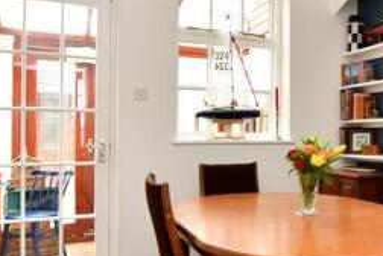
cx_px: 302
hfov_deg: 47.1
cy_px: 135
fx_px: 415
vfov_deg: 34.2
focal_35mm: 39
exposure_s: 1/30
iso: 250
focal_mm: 10
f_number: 5
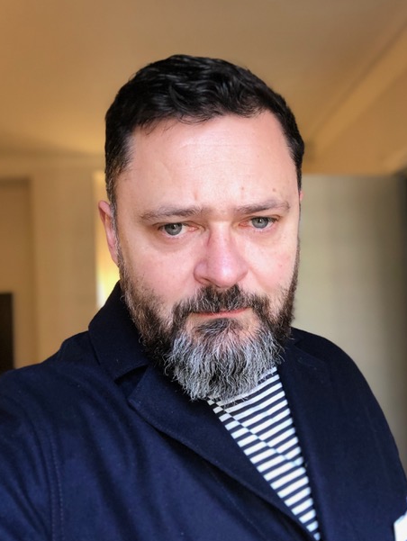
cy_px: 266
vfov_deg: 53.9
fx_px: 532
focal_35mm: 34
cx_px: 194
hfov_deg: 41.9
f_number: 2.2
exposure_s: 1/30
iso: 80
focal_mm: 2.87
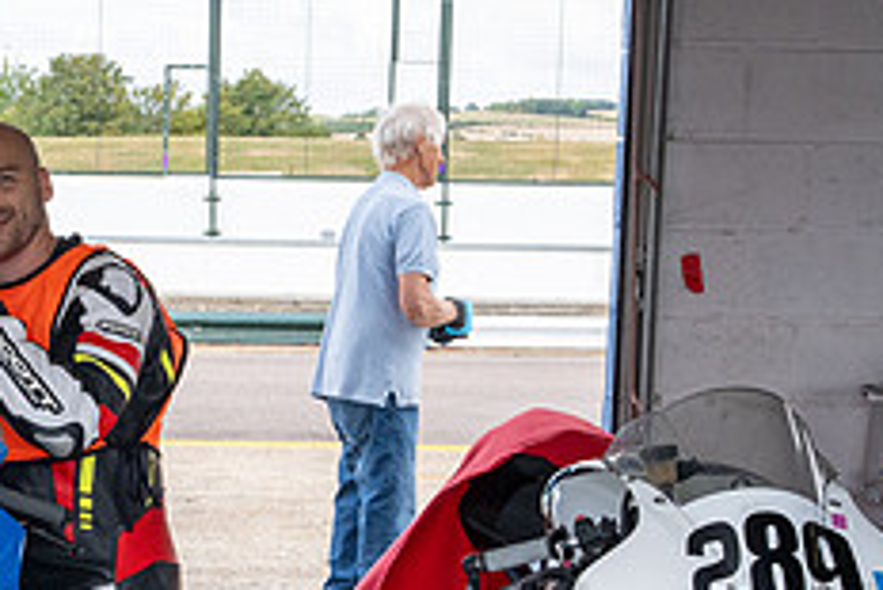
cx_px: 112
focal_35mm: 96
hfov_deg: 20.8
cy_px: 577
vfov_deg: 14.1
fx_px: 2356
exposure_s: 1/400
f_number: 9
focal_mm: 35
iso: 640
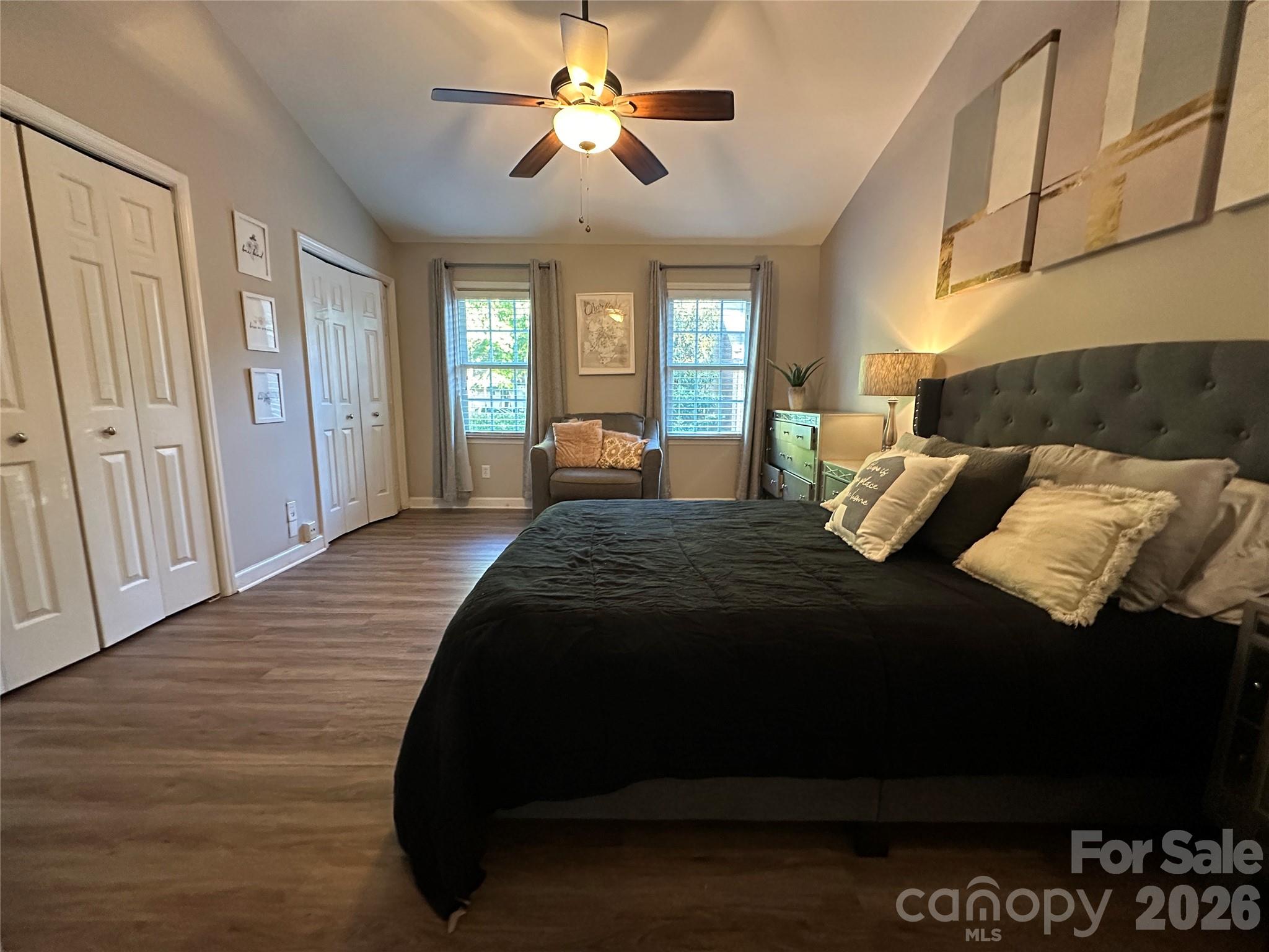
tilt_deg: -8.6
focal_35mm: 14
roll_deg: -0.4
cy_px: 476
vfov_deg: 85.7
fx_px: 513
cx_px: 634
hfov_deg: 102.1
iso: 800
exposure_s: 1/60
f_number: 2.2
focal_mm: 2.22
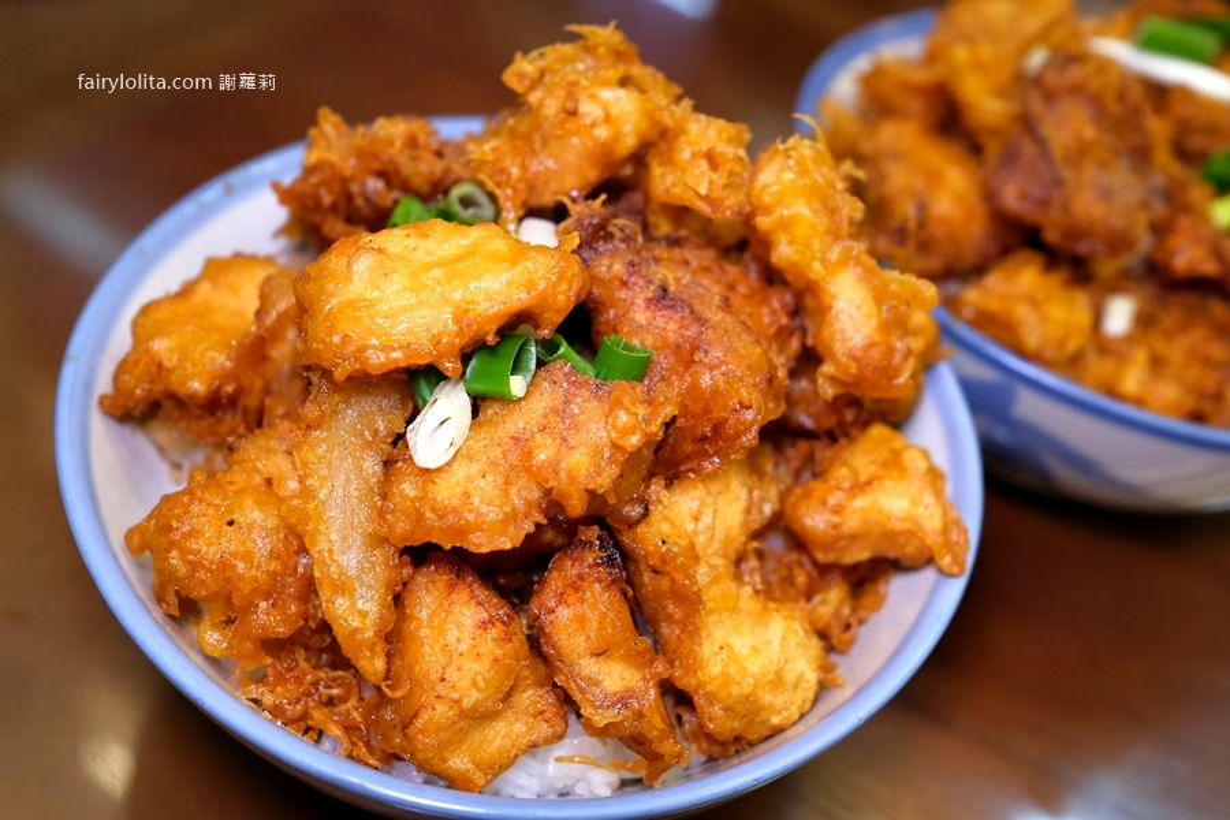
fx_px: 1196
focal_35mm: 35
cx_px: 615
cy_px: 410
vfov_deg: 37.9
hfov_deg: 54.4
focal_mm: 23
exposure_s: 1/180
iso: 3200
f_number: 3.6
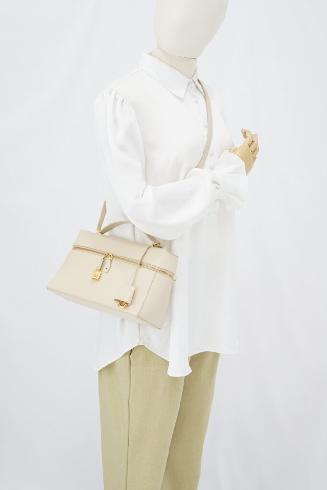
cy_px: 245
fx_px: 681
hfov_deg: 27.0
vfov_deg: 39.6
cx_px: 164
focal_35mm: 50
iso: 640
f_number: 6.3
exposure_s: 1/8
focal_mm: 50
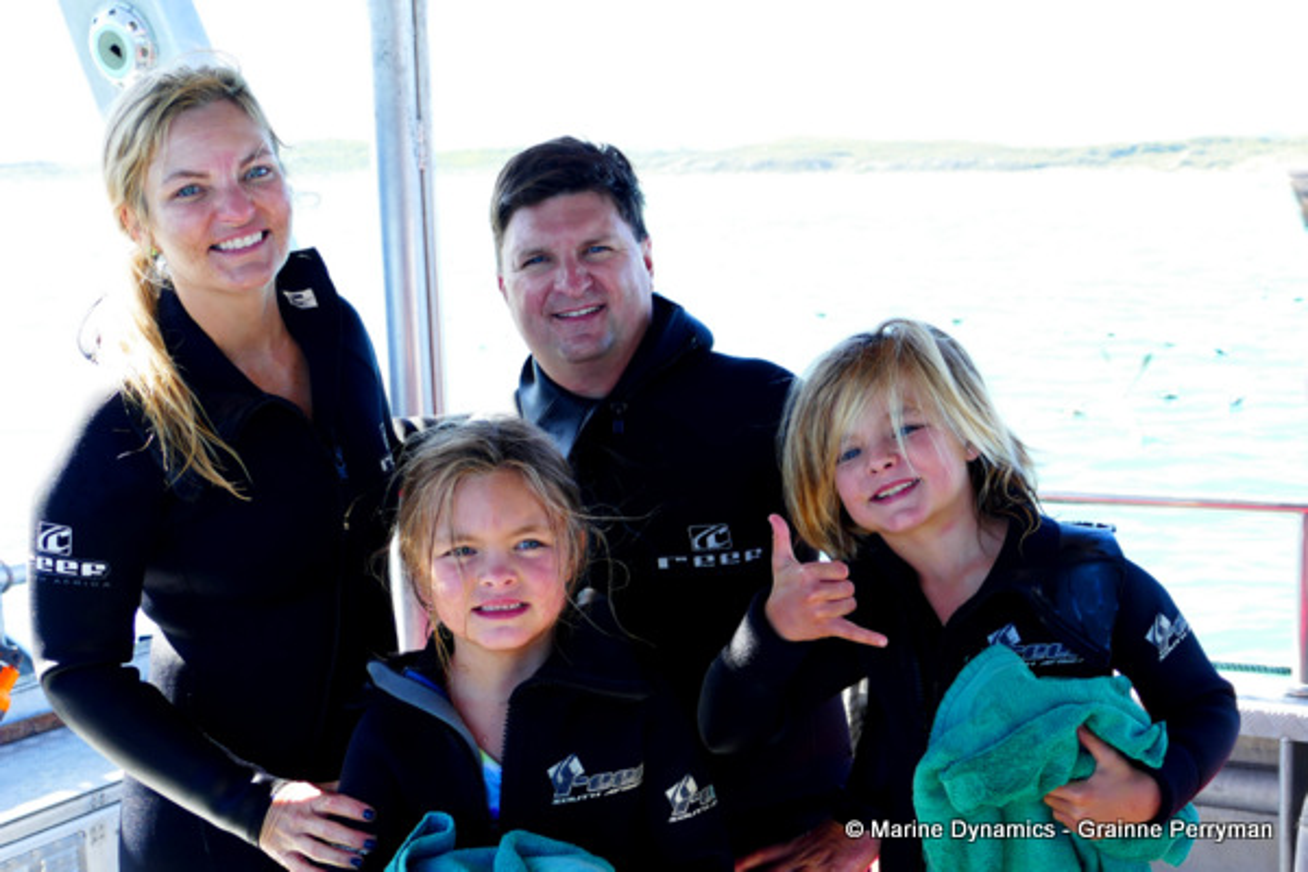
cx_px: 654
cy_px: 436
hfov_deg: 46.4
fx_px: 1526
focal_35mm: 42
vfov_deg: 31.9
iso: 125
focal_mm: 15.26
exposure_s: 1/160
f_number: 3.2
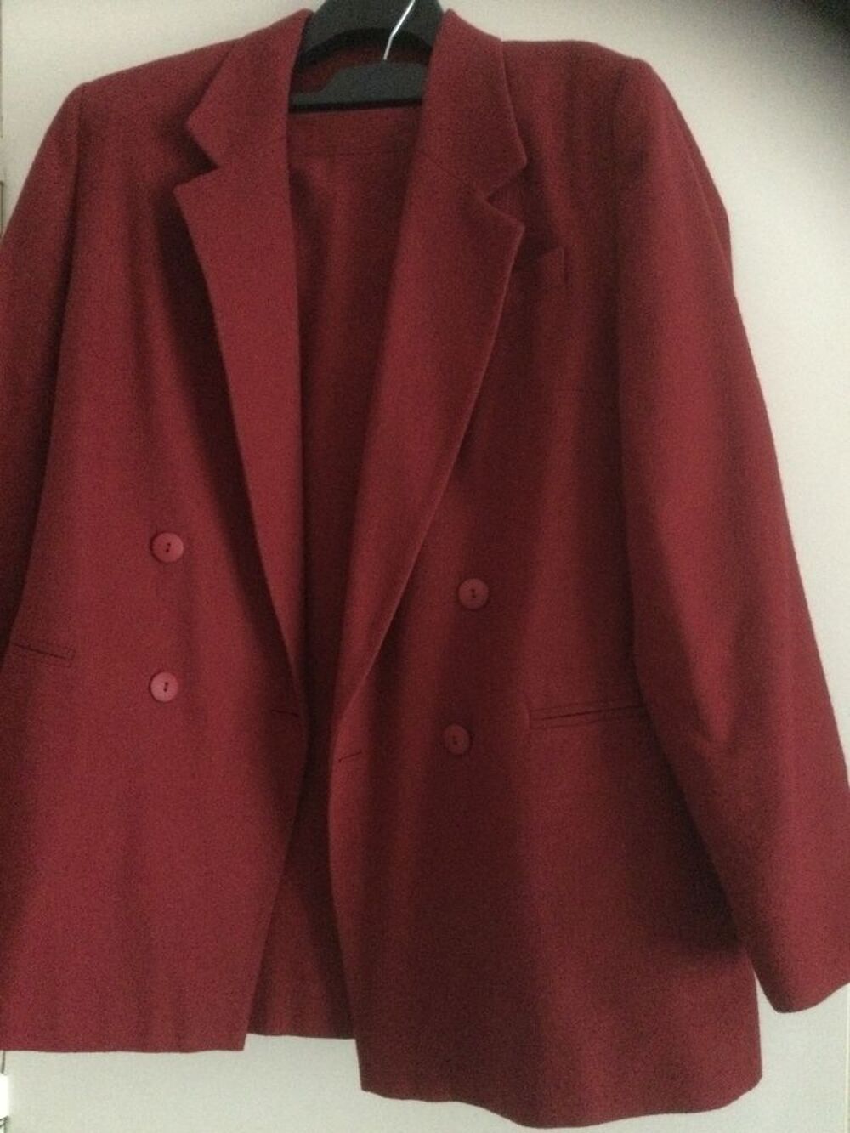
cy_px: 566
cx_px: 425
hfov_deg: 45.4
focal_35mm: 31
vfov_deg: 58.3
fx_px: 1015
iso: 800
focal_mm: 3.3
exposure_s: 1/17
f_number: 2.4
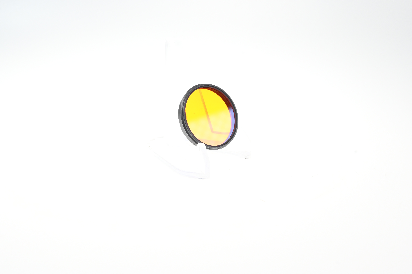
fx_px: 572
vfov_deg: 27.0
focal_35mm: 50
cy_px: 137
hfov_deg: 39.6
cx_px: 206
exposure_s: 1/160
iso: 3200
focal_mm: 50
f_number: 11
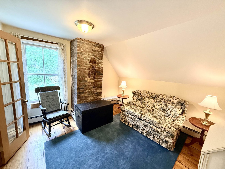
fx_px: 91
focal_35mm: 14
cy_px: 84
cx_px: 112
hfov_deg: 102.1
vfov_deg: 85.7
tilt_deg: -8.1
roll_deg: -2.9
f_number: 2.2
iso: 320
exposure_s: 1/60
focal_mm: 2.22
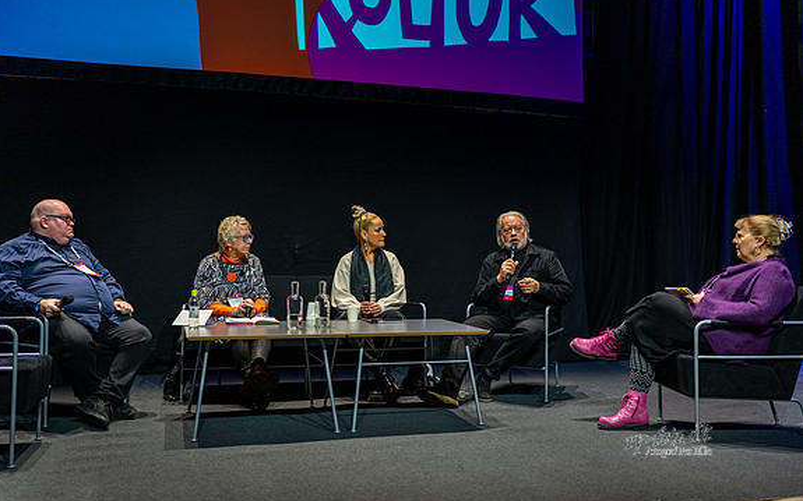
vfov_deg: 35.3
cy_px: 239
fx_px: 788
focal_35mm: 36
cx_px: 401
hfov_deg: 54.0
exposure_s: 1/200
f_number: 1.4
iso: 320
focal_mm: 35
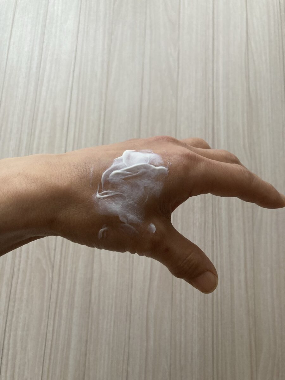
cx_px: 142
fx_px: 307
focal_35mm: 28
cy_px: 190
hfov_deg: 49.7
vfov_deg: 63.4
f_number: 1.8
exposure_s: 1/60
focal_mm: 3.99
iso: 160
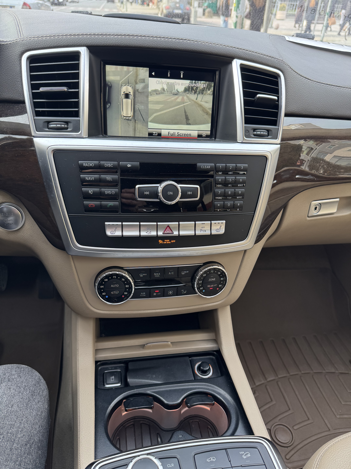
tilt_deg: -34.8
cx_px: 176
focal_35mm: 24
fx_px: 324
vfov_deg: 71.6
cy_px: 234
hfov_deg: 56.8
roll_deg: -2.1
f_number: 1.78
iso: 100
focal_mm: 6.76
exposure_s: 1/68
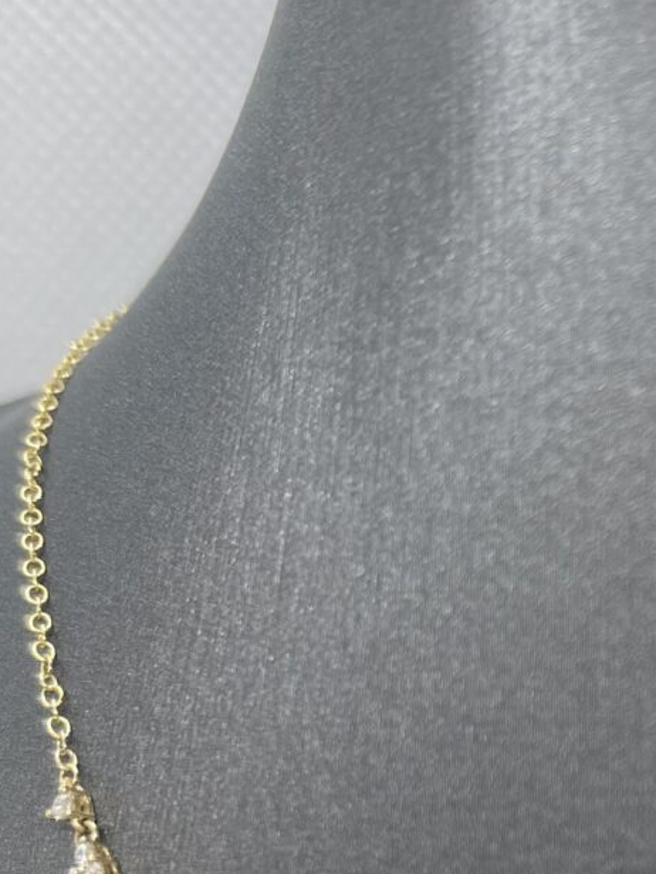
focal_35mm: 78
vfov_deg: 24.1
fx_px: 1969
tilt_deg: -25.1
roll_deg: -0.9
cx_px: 899
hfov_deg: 17.5
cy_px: 824
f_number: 1.6
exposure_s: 1/120
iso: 32
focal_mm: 5.1
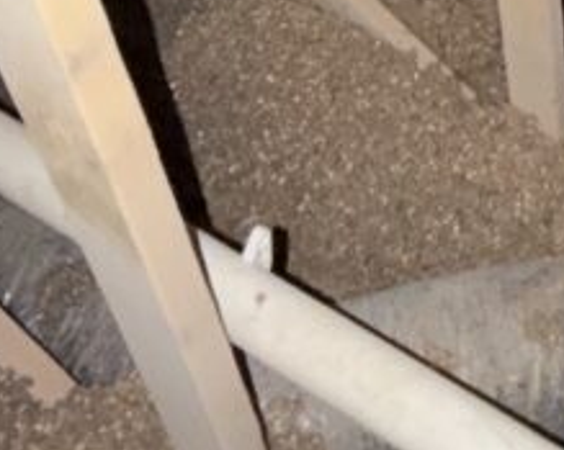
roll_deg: +0.6
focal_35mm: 64
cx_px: 641
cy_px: -370
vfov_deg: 18.4
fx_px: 1068
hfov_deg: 26.8
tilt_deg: -28.4
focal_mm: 2.22
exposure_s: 1/16
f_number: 2.2
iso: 250
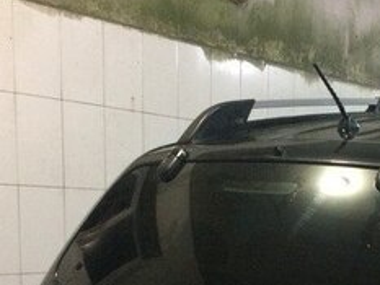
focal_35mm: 82
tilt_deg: -10.0
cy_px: 387
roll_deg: -2.7
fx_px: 901
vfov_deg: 16.8
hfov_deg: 22.7
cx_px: 395
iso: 250
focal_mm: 4.15
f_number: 2.2
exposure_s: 1/17
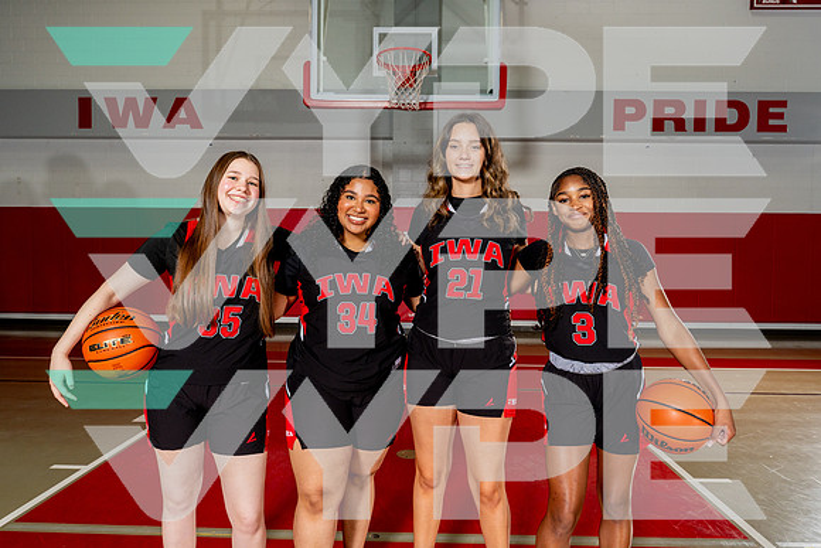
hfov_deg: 70.1
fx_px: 585
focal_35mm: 26
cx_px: 410
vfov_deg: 50.1
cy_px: 274
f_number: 8
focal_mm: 24
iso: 400
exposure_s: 1/250
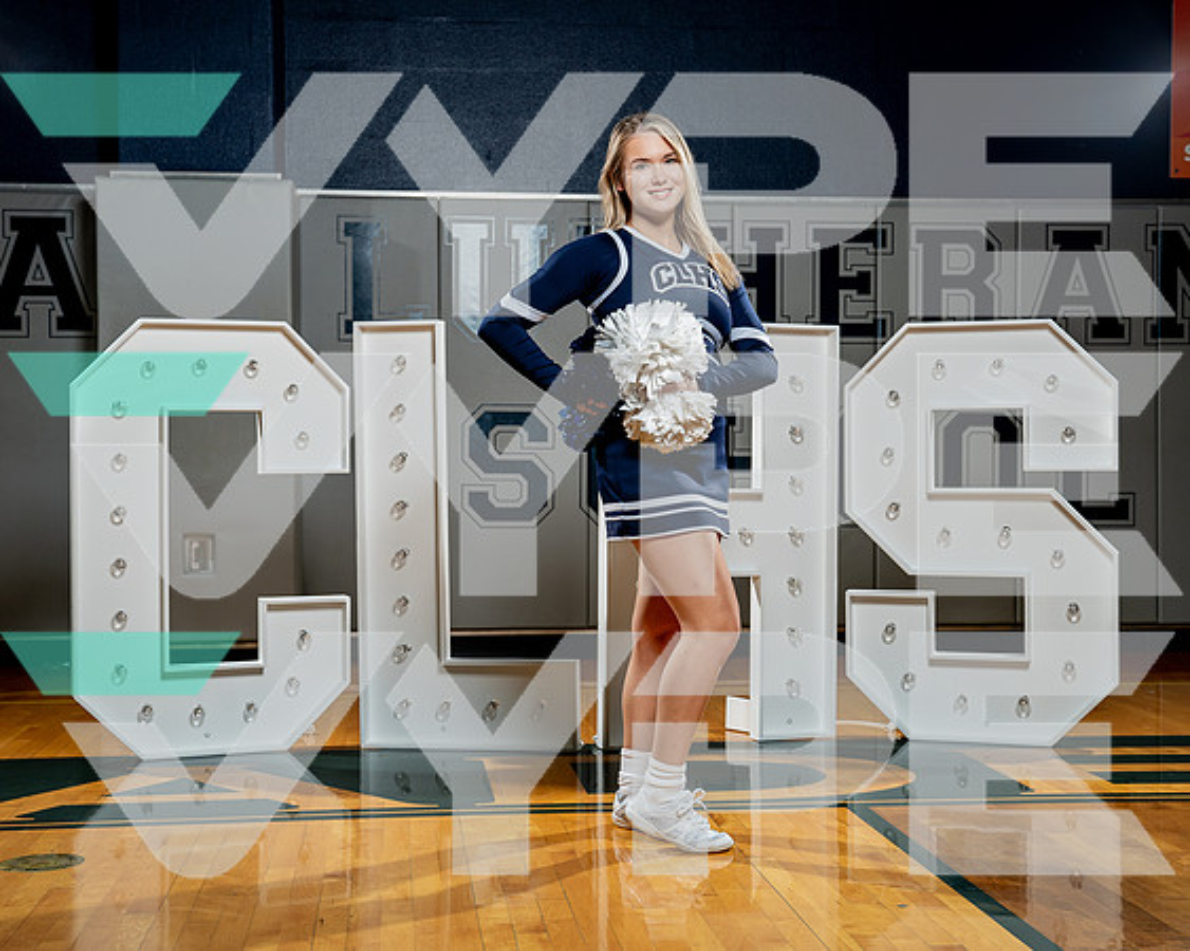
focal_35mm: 49
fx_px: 1739
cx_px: 569
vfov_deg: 30.6
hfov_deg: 37.8
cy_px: 467
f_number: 5.6
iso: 250
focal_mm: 42
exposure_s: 1/250
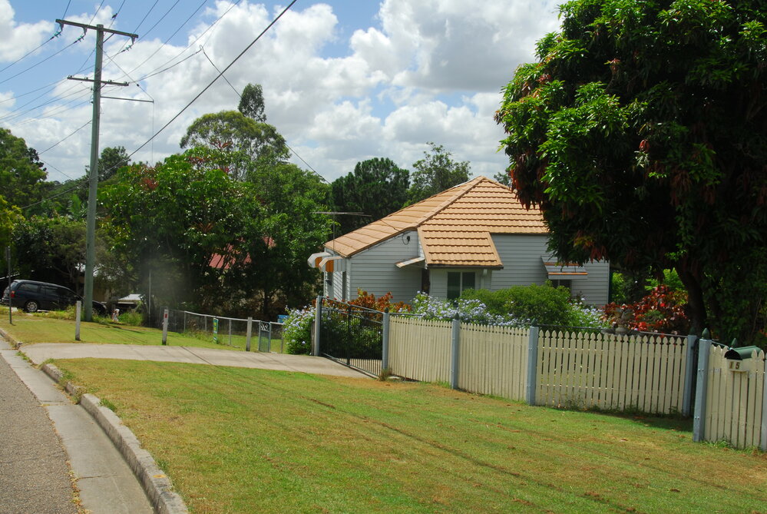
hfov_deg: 53.1
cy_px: 257
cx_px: 384
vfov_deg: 37.0
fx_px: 768
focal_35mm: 36
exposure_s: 1/60
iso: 100
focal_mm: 24
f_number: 16
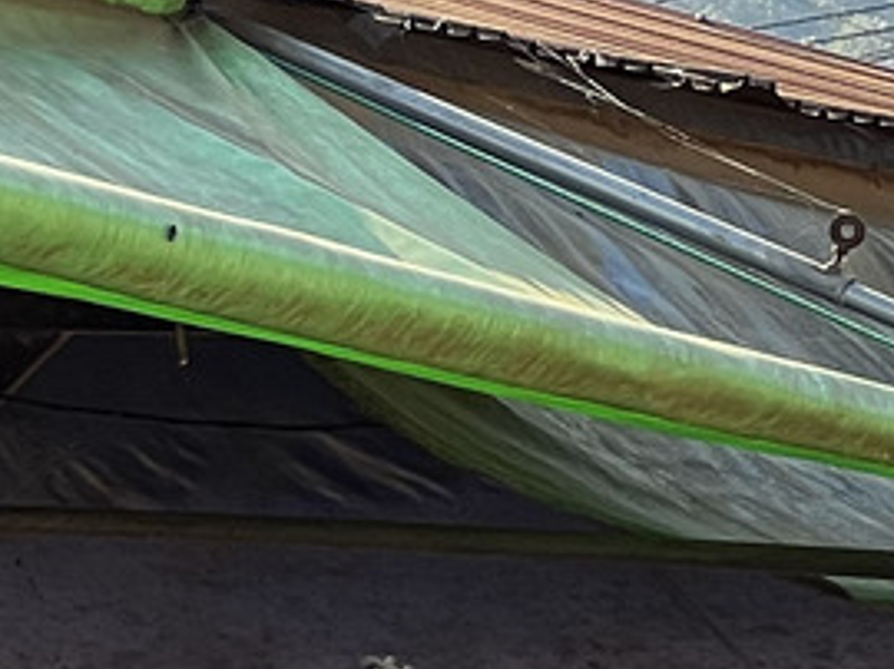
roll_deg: +0.9
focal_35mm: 457
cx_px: 973
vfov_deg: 3.2
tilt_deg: -3.1
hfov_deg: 4.3
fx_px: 11792
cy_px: 1845
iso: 32
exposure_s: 1/120
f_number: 2.8
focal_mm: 9
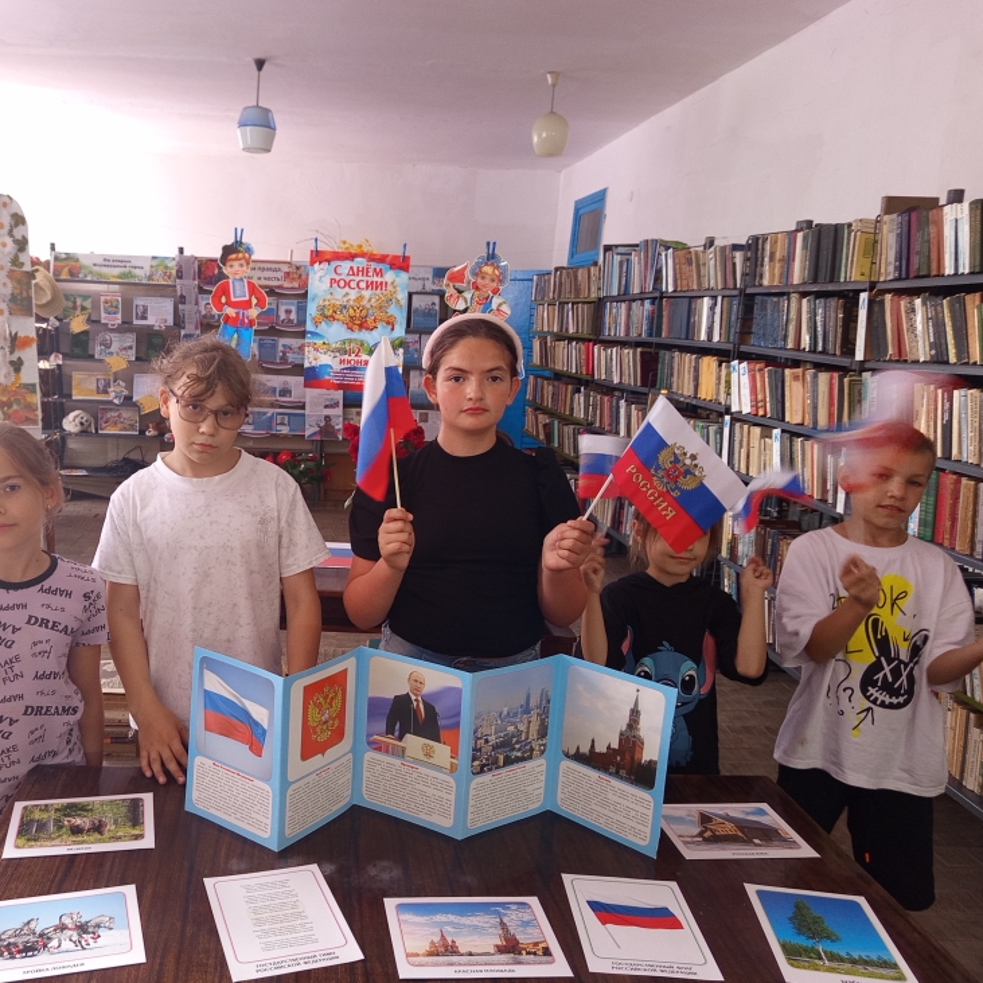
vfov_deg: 55.6
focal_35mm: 29
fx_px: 932
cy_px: 503
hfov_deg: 54.8
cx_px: 350
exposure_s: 1/33.3
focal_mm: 5.24
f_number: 1.7
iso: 626
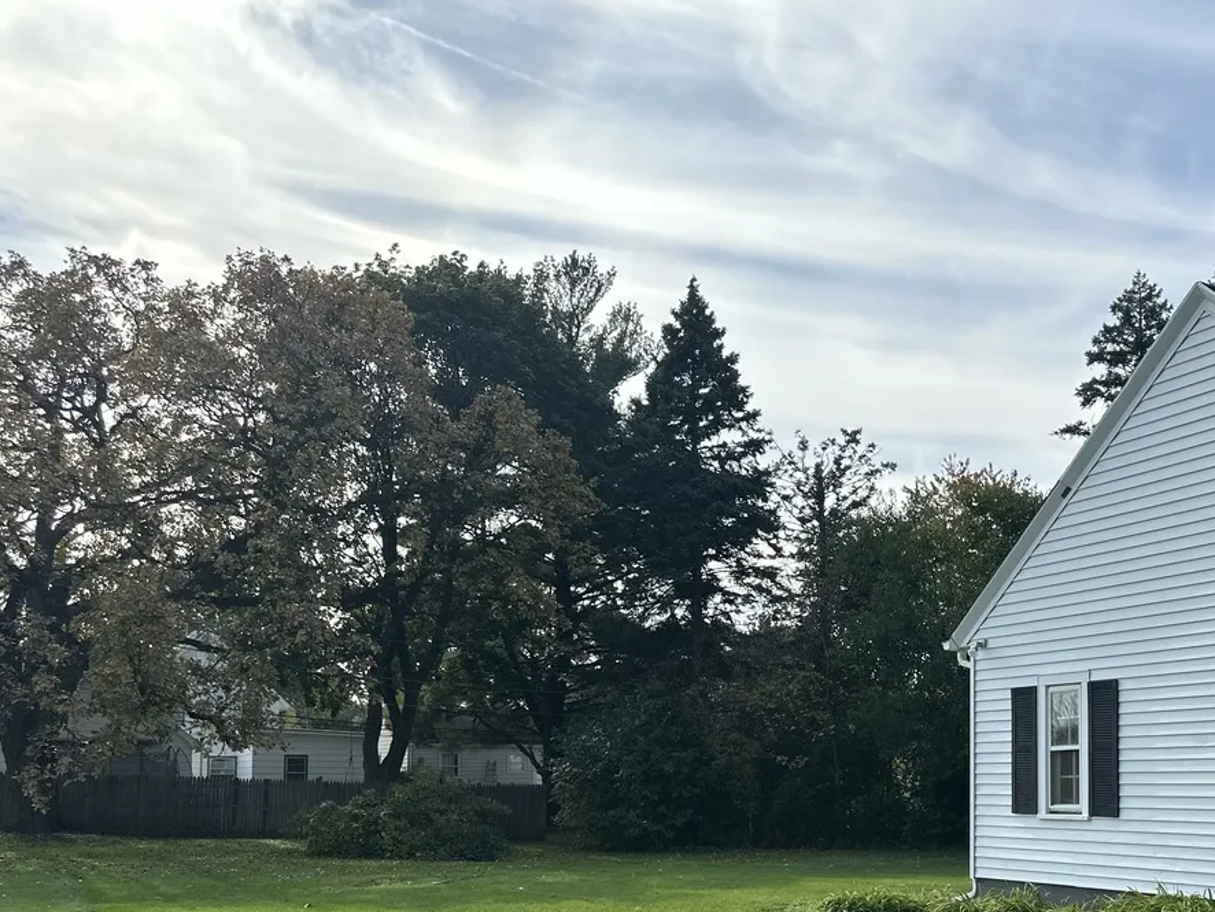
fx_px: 1369
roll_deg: -0.2
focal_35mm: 39
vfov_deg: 35.8
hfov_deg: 45.6
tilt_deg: +2.3
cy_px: 716
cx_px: 959
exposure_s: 1/3597
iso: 80
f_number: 1.78
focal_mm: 6.86
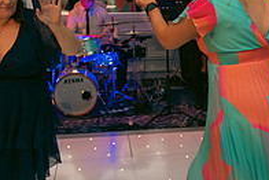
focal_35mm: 71
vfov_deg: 19.1
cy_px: 52
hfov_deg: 28.1
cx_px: 198
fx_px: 531
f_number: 3.5
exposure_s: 1/160
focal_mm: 24
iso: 640
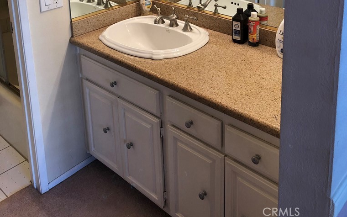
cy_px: -16
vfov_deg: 29.2
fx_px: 378
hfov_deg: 49.3
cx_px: 175
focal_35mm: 40
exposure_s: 1/20
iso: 40
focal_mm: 4
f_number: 1.8
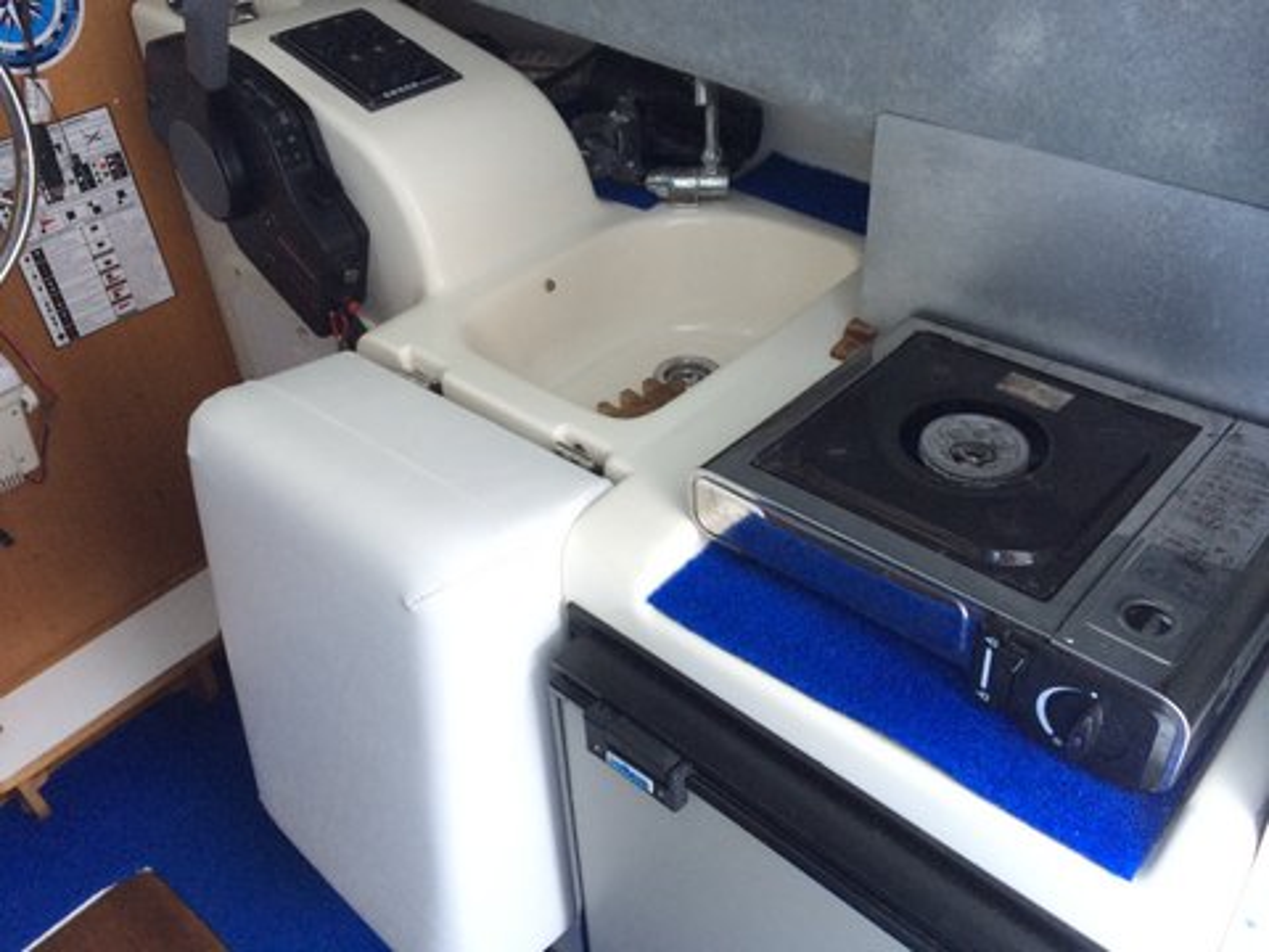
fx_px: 1100
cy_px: 476
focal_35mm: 30
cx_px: 634
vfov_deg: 46.8
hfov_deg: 60.0
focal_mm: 4.12
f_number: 2.2
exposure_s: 1/30
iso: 50
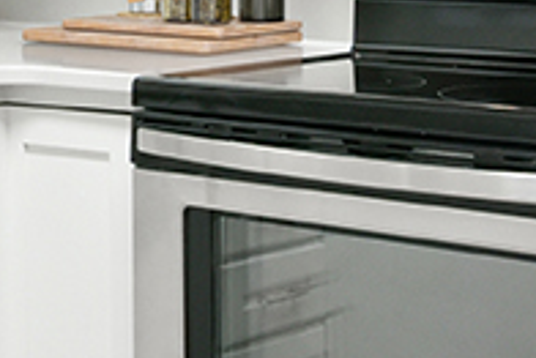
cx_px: -135
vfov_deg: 10.3
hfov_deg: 15.0
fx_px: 1952
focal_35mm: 131
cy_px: -113
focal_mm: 18
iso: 2000
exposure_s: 1/50
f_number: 7.1
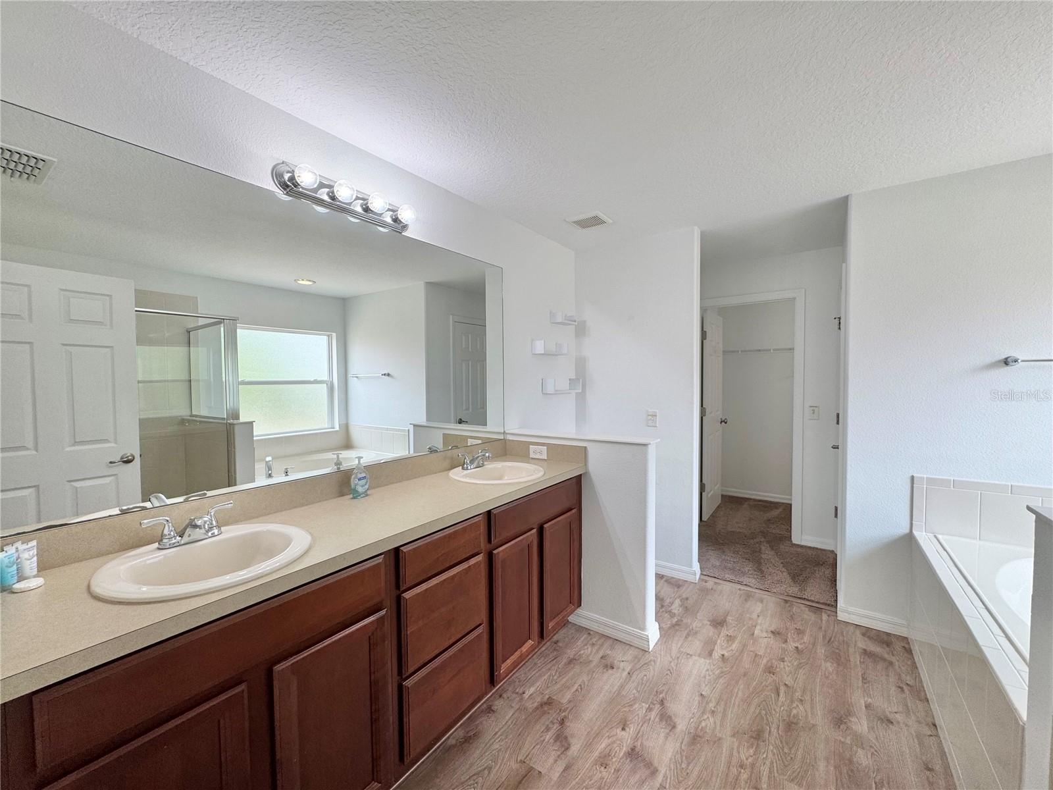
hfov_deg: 102.1
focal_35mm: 14
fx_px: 426
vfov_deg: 85.7
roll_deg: +0.6
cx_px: 526
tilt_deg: -2.2
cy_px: 395
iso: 80
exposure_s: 1/120
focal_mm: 2.22
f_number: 2.2
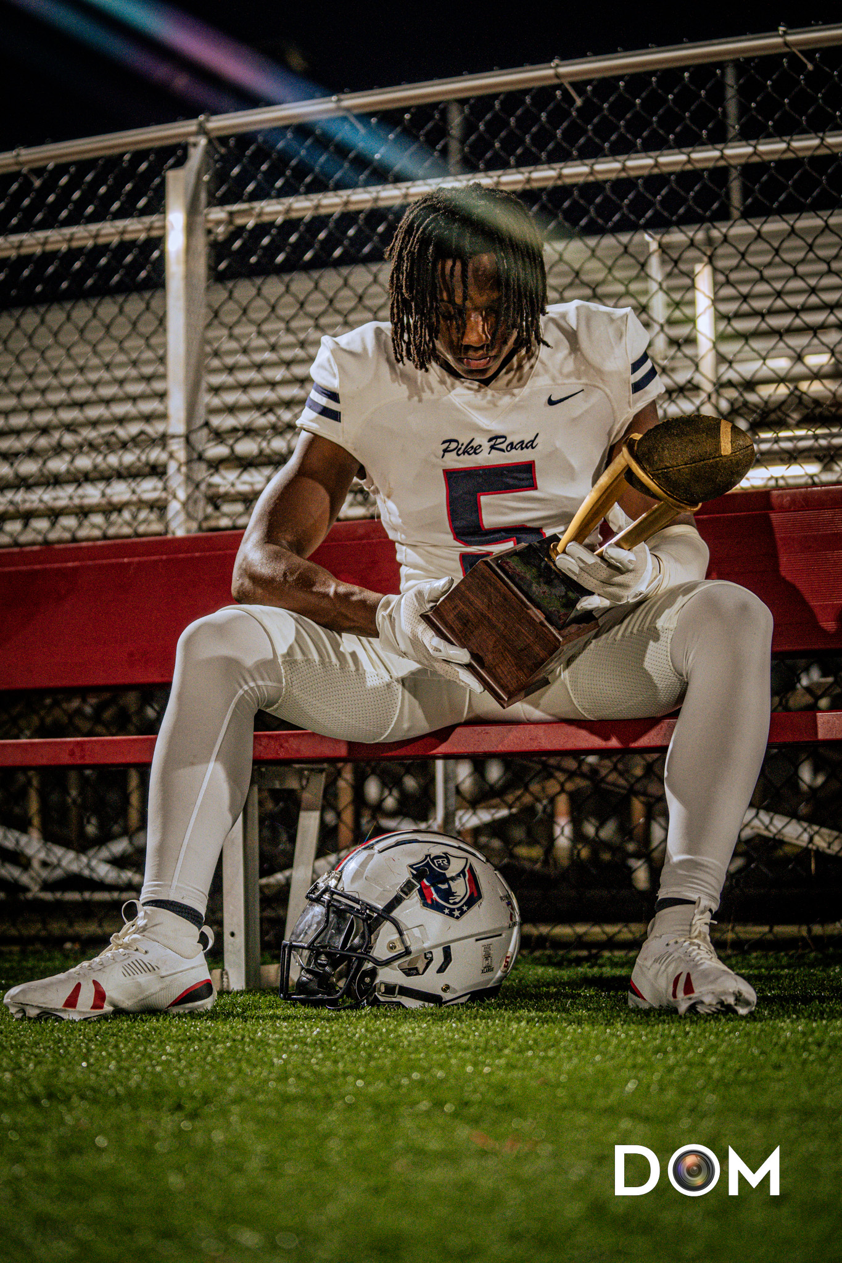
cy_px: 632
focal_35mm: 70
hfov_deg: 19.5
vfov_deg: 28.8
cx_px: 421
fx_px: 2456
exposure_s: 1/160
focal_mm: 70
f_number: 2.8
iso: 2500
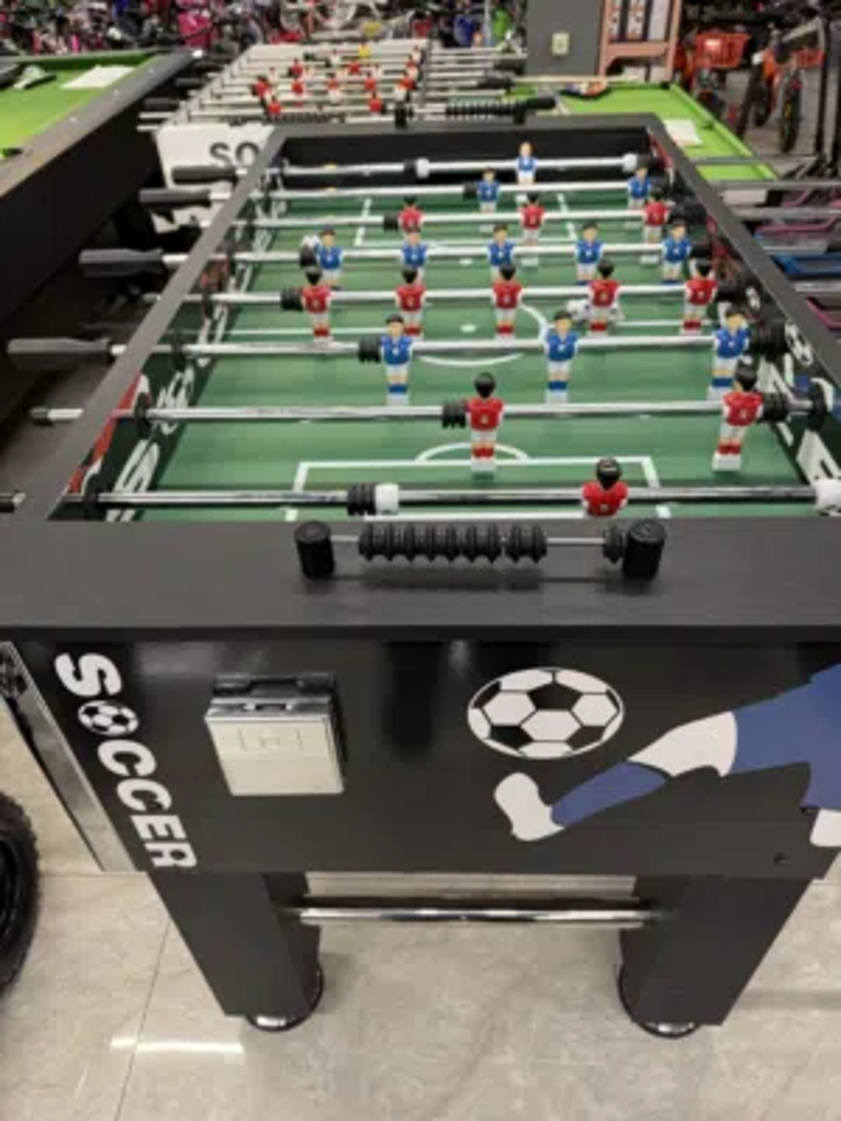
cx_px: 420
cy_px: 560
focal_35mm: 24
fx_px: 777
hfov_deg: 56.8
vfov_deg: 71.6
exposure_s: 1/89
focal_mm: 6.76
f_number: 1.78
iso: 200
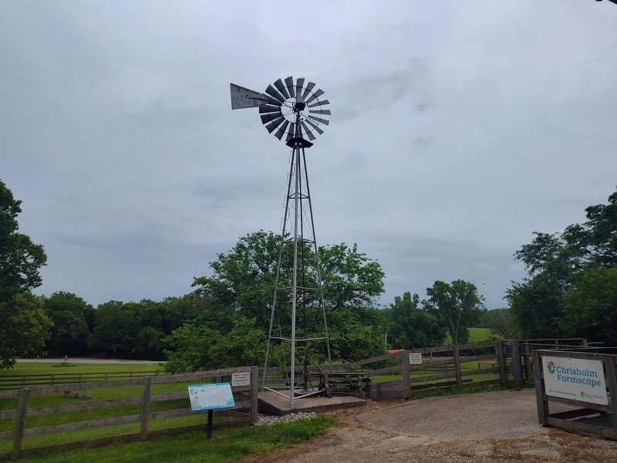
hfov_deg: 73.9
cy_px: 232
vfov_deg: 58.9
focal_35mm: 23
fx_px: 410
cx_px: 308
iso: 100
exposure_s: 1/847
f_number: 1.8
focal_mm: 5.56
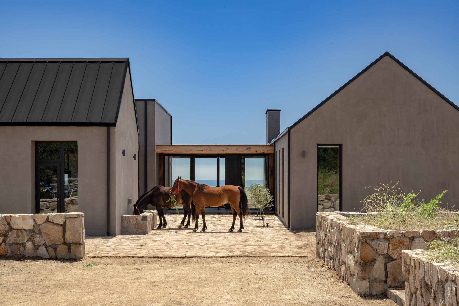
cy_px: 153
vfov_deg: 23.0
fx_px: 752
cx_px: 230
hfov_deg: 33.9
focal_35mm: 59
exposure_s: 1/20
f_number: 16
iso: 100
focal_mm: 59
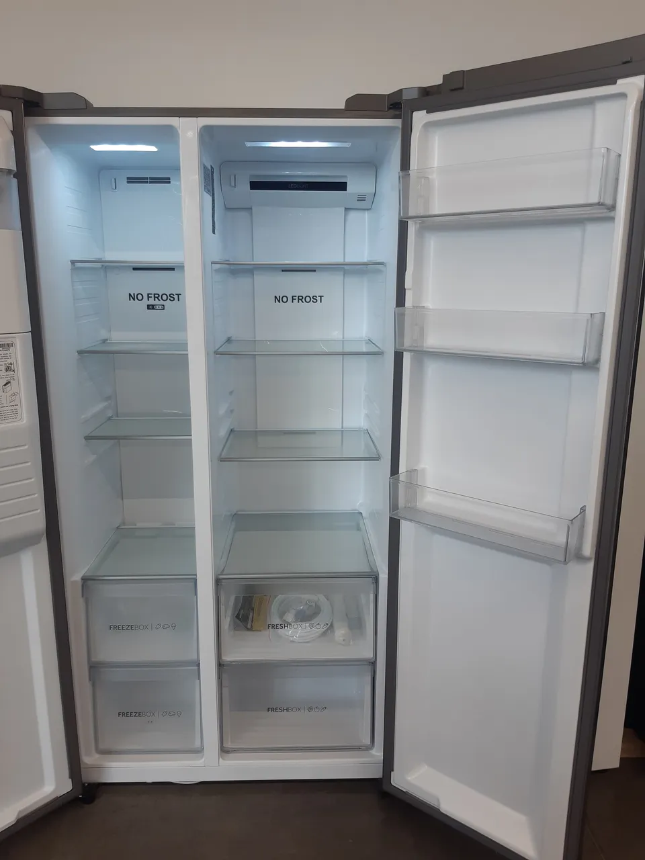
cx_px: 322
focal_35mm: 26
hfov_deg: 53.1
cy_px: 430
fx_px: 646
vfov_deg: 67.3
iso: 50
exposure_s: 1/60
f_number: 1.7
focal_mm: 3.92
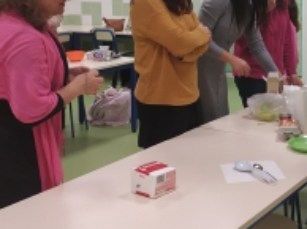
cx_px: 255
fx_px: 549
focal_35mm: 62
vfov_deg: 23.1
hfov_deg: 30.3
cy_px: 34
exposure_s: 1/50
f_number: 1.9
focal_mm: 3.94
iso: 200
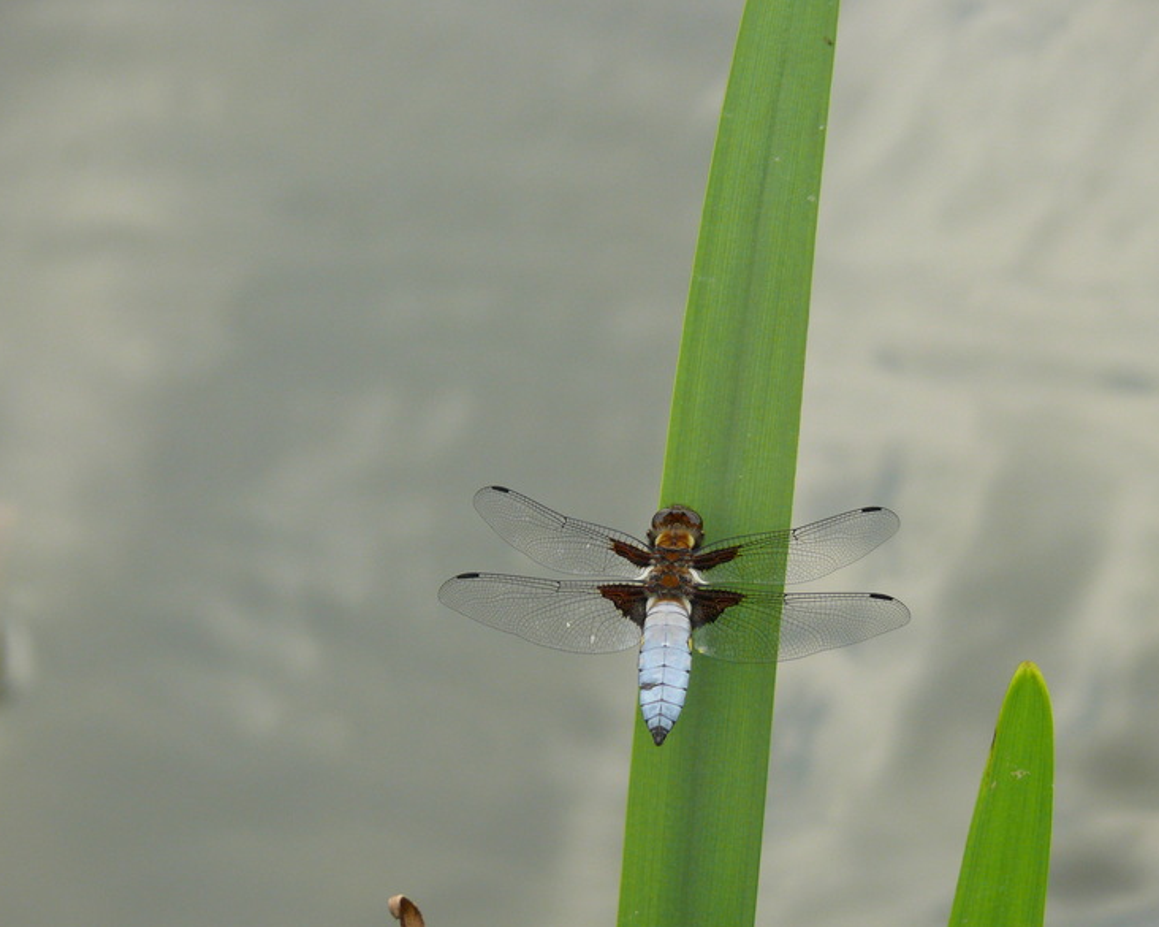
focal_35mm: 478
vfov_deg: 3.2
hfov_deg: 4.0
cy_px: 493
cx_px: 604
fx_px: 16390
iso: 200
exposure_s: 1/500
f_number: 5.6
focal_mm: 88.8
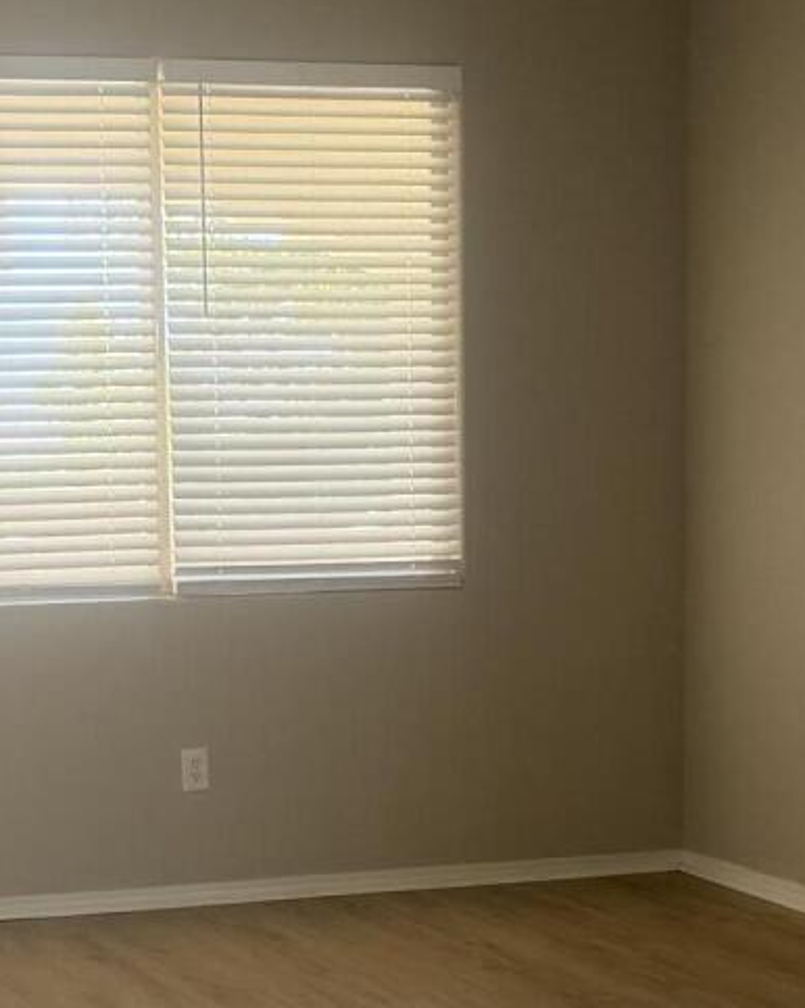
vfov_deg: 19.5
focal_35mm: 97
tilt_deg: -10.7
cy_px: 874
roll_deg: +2.2
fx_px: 2891
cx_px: 327
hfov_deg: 15.8
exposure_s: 1/222
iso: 160
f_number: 1.78
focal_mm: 6.76
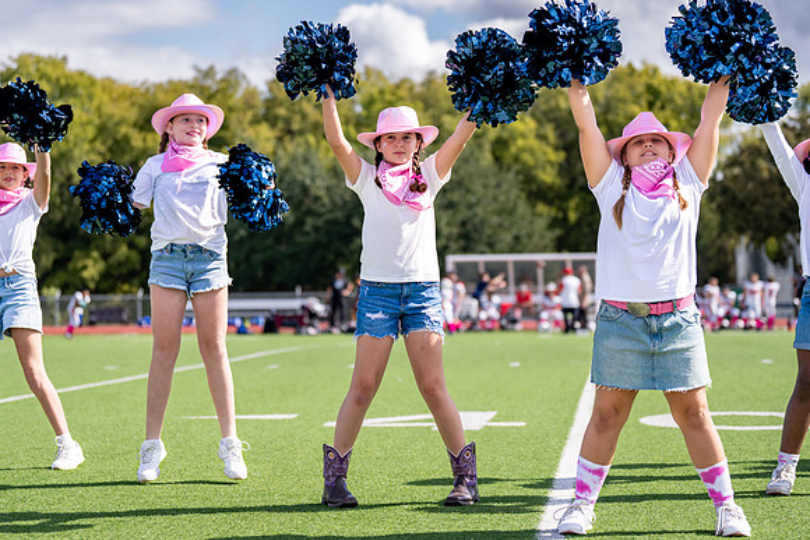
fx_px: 2105
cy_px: 261
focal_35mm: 94
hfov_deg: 21.8
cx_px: 376
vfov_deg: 14.6
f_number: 2.8
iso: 250
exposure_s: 1/4000
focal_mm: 79
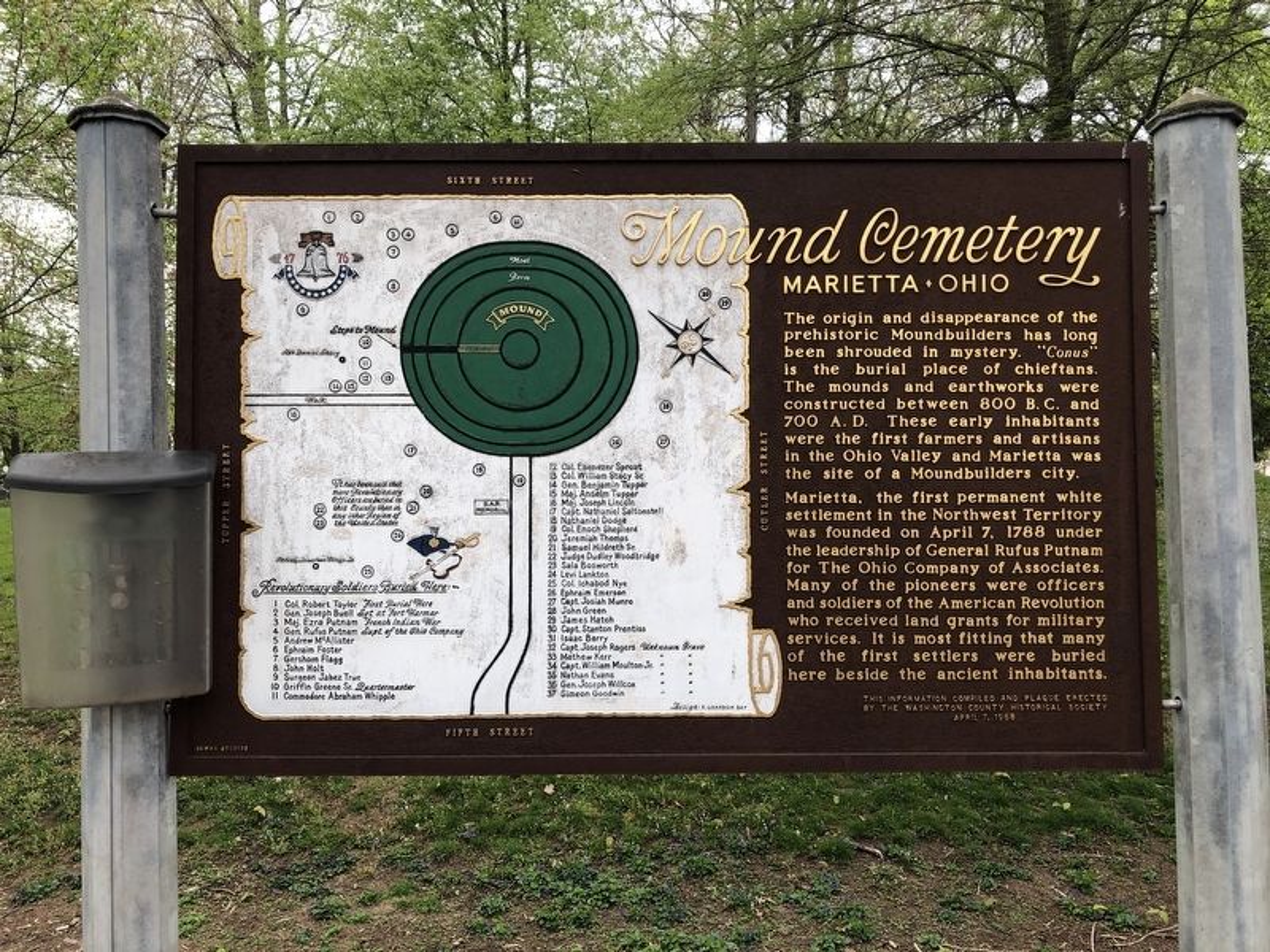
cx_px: 635
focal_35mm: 28
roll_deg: -0.1
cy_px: 476
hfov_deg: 63.4
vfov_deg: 49.7
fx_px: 1027
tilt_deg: -0.9
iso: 20
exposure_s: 1/146
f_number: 1.8
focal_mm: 3.99
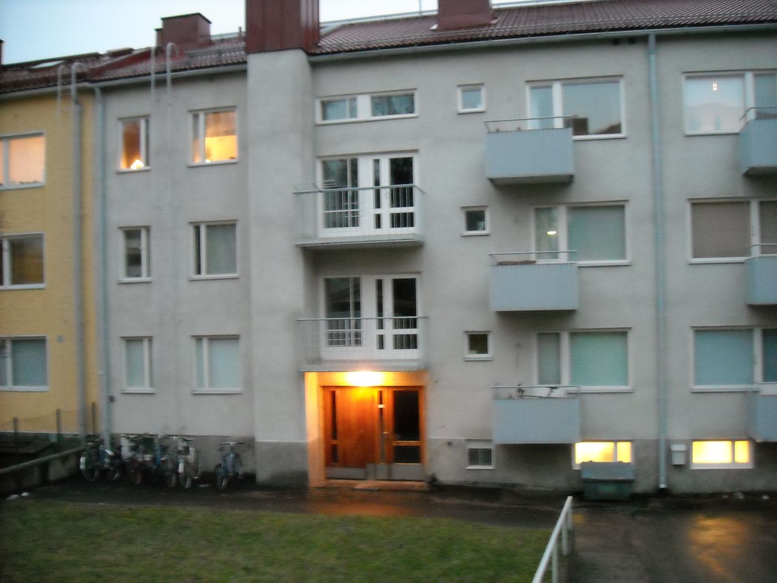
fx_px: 786
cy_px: 292
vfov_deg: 40.7
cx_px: 388
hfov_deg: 52.6
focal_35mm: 35
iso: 800
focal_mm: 5.7
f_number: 2.8
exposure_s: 1/4
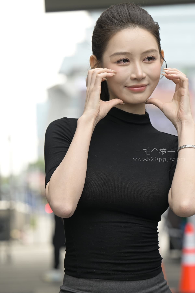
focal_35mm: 110
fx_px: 894
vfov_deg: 18.6
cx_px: 98
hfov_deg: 12.5
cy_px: 146
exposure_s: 1/200
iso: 125
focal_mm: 110
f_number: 4.5
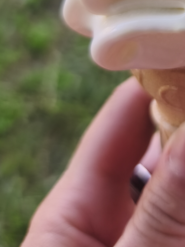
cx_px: 263
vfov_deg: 22.9
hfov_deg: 17.5
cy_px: -62
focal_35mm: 77
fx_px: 549
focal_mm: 6.18
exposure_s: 1/217
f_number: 1.65
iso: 50
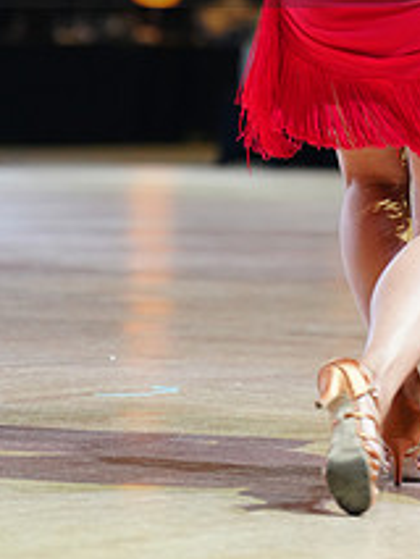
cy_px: -79
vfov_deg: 6.2
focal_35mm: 317
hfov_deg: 4.7
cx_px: 337
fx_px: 5123
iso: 2000
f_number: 2.8
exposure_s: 1/400
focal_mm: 121
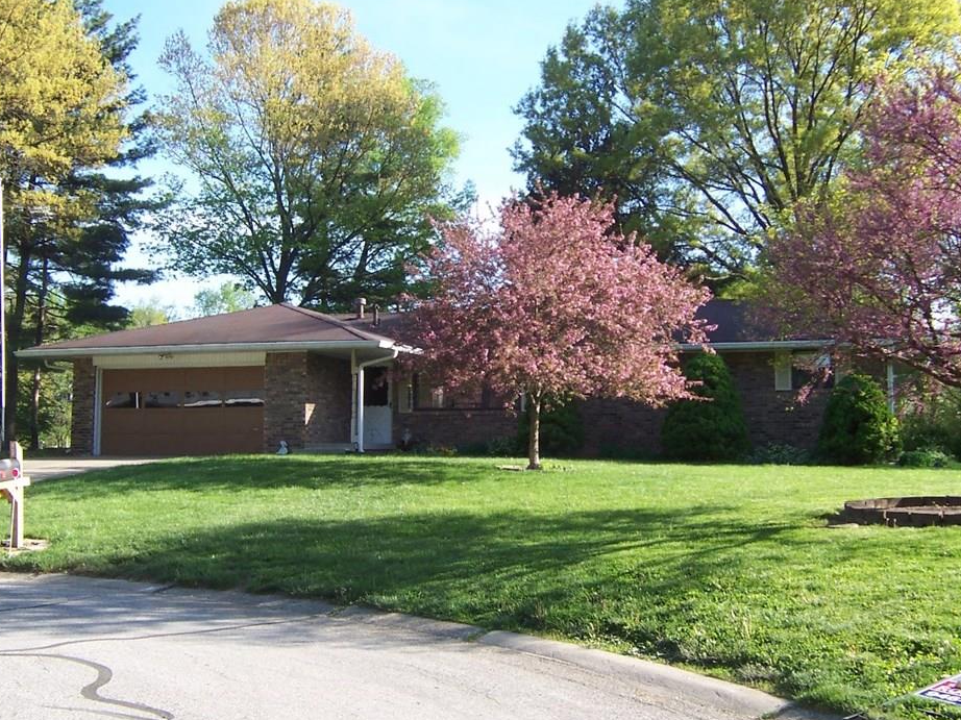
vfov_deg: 35.9
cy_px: 341
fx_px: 1110
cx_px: 518
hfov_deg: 46.8
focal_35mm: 40
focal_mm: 5.6
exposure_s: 1/250
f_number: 4
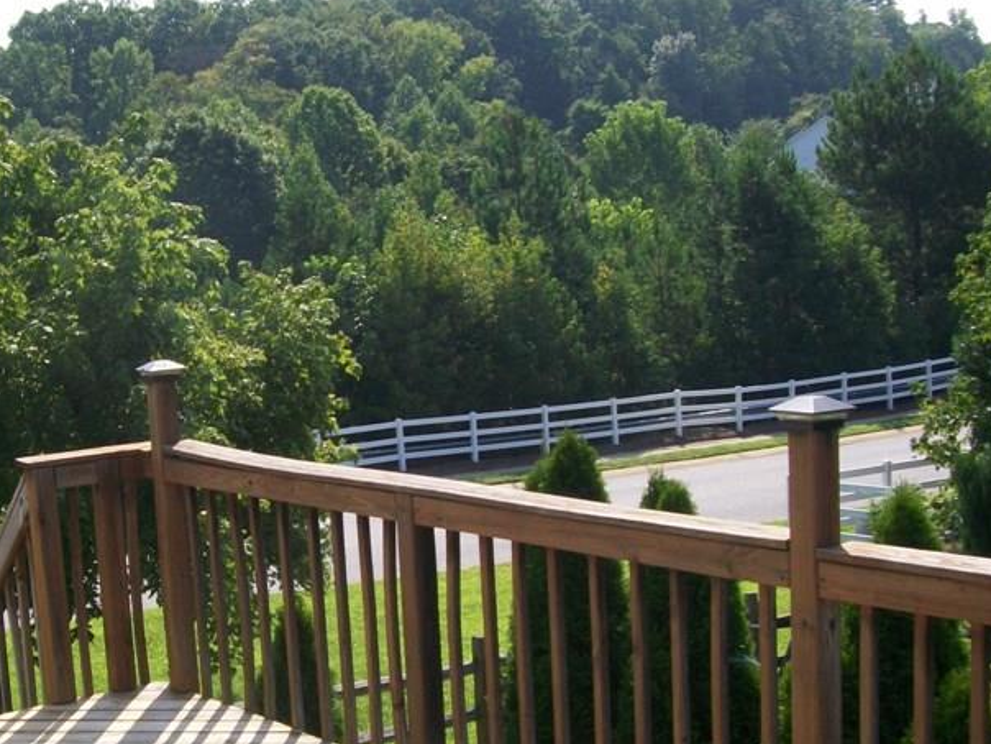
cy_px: 434
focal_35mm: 61
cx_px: 249
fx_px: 1746
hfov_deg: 31.1
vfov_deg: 24.0
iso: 64
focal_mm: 6
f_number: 4.8
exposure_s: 1/320
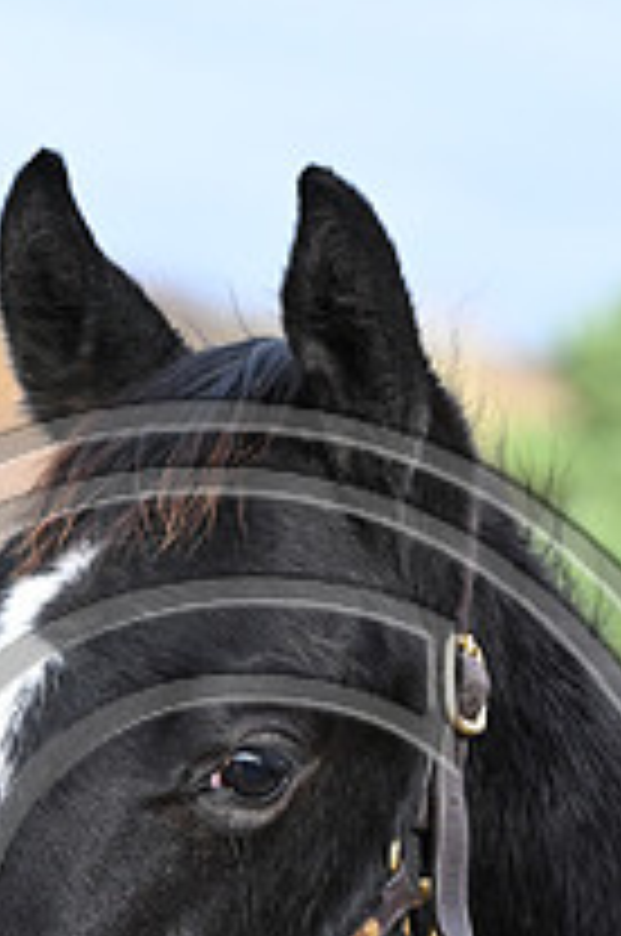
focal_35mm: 341
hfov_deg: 4.0
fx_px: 8852
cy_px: 909
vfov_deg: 6.0
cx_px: 146
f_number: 5
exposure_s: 1/1000
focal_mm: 122
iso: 1100
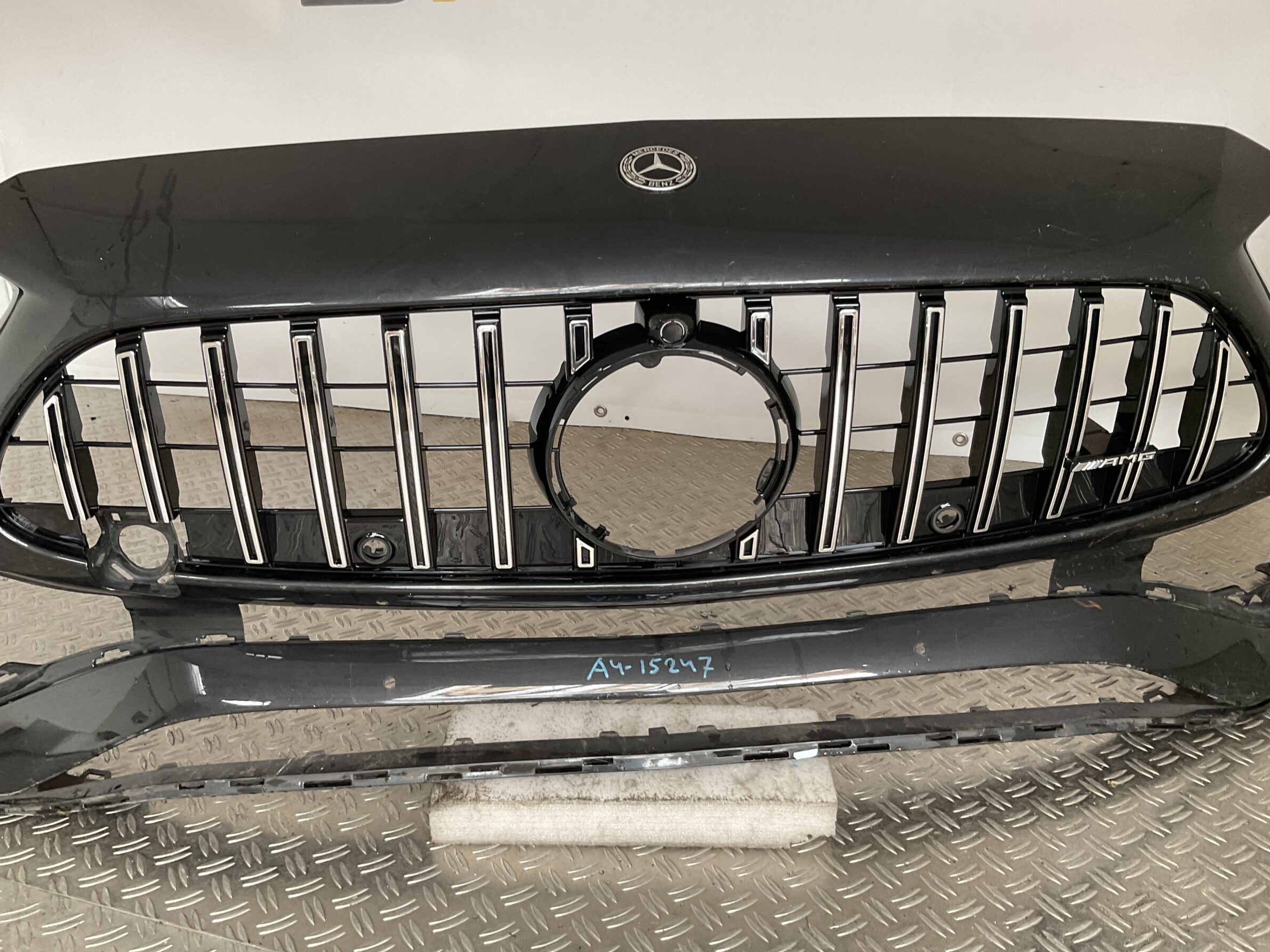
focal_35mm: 31
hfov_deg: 58.3
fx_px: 1137
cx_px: 612
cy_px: 454
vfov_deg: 45.4
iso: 40
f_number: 1.8
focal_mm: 3
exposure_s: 1/60
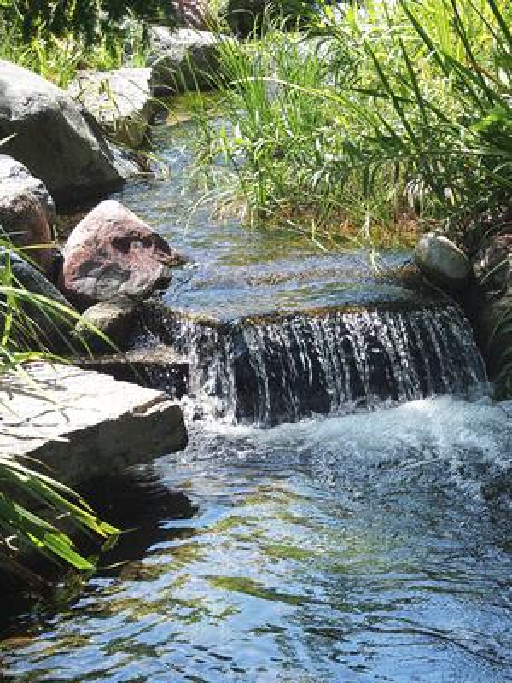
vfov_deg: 15.9
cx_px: 256
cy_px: 342
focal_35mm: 124
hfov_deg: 12.0
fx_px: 2445
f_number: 3.5
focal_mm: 26.2
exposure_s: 1/400
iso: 100
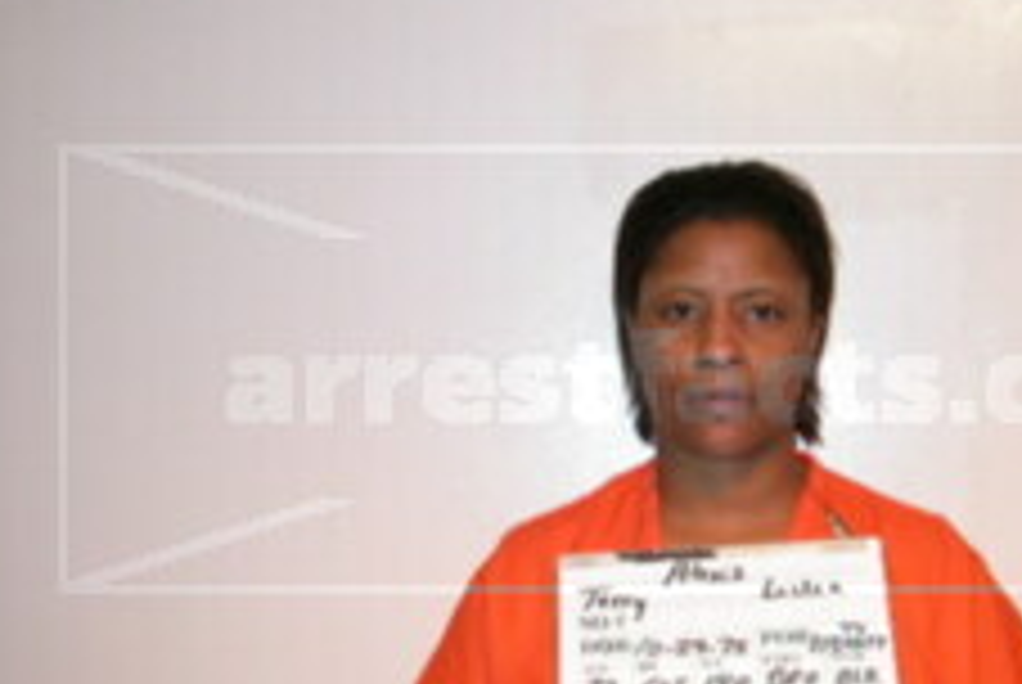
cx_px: 736
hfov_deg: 32.9
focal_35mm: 60
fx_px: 1706
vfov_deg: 22.7
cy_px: 371
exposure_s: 1/57.2
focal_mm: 7.85
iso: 100
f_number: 3
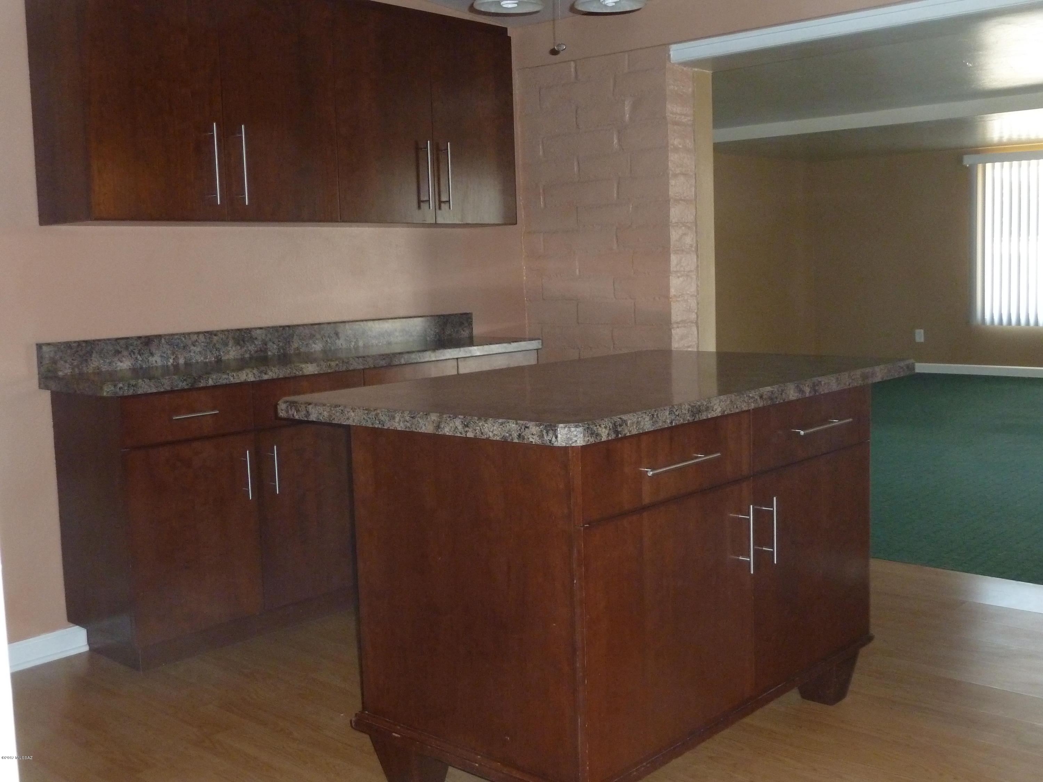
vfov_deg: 38.7
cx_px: 522
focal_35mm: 37
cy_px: 391
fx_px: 1115
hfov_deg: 50.1
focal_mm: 6.1
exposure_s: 1/25
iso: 400
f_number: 3.6
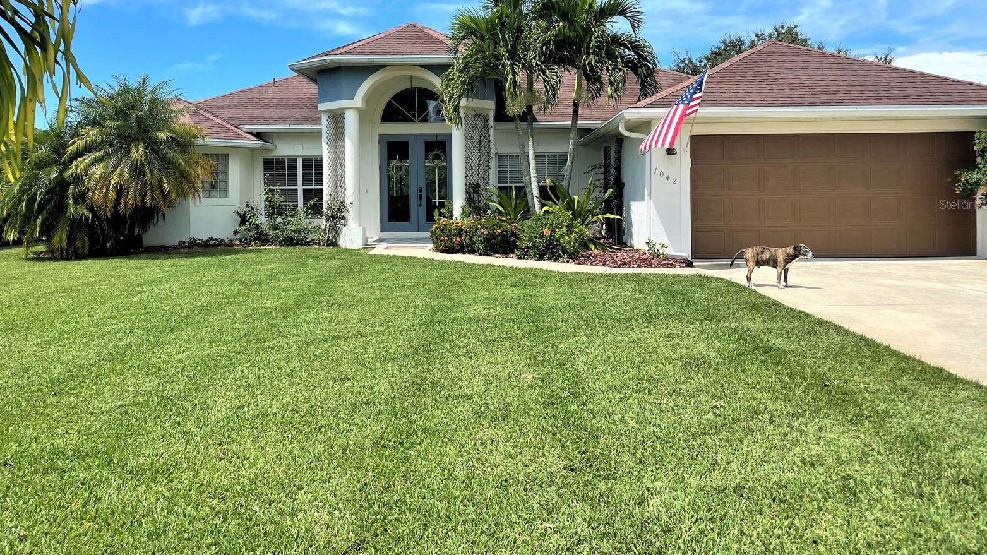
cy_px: 204
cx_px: 494
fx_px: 759
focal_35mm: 29
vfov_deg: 39.9
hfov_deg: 66.1
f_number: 1.6
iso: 32
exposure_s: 1/3509
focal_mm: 4.2
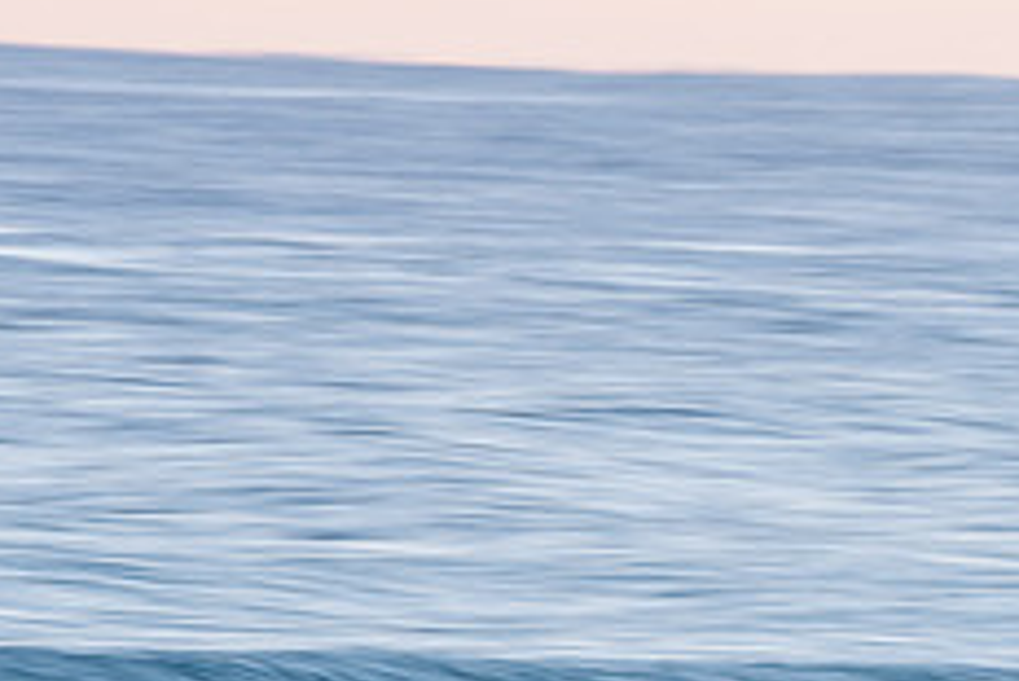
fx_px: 35403
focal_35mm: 1250
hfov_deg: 1.6
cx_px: 1045
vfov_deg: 1.1
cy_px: 780
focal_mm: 500
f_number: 14
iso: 64
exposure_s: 1/6
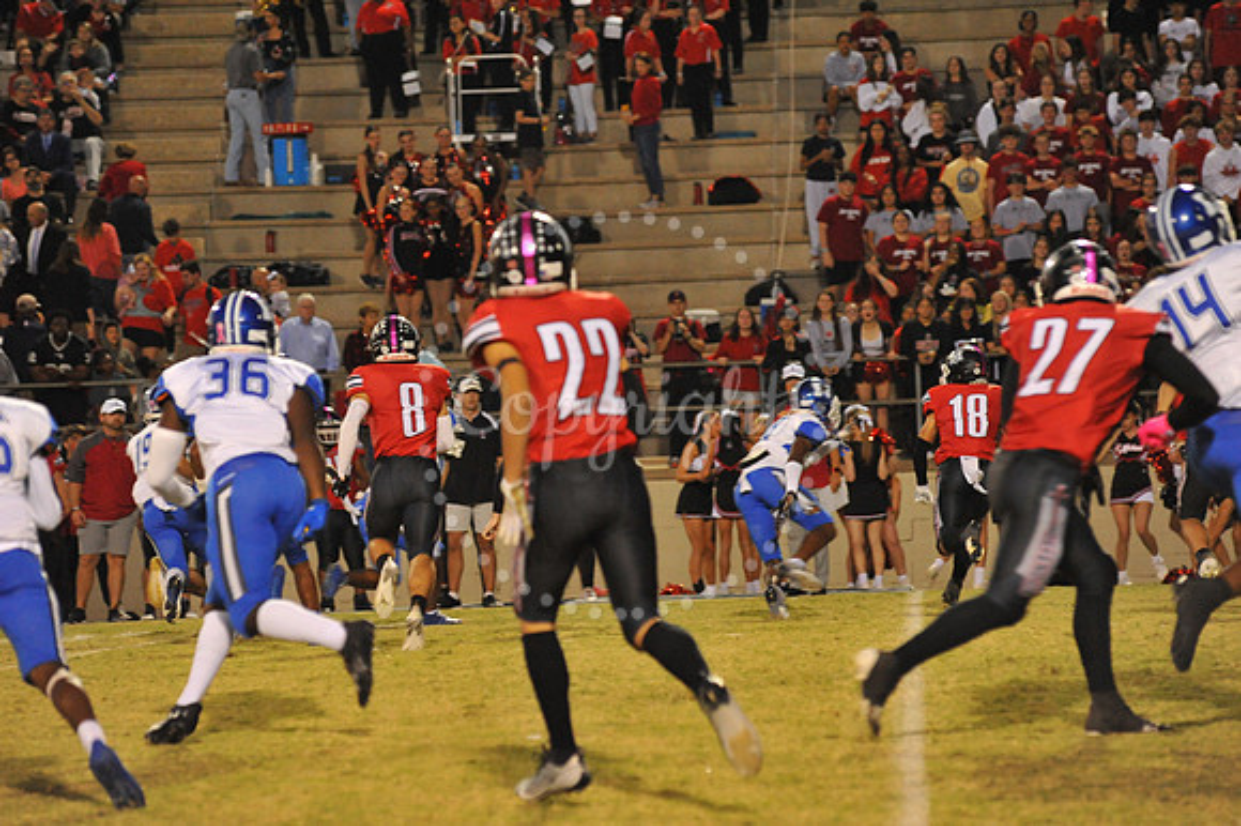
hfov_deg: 10.3
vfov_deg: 6.9
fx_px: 6890
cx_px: 620
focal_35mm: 200
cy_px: 413
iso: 5000
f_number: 5.6
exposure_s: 1/200
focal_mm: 200
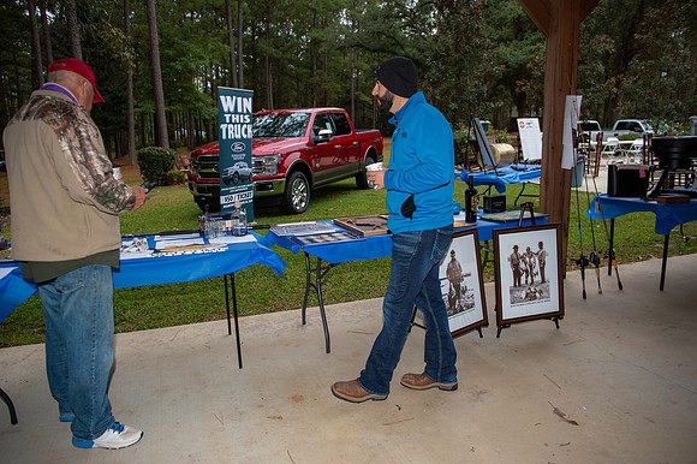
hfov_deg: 67.4
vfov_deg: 47.9
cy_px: 232
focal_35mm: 27
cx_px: 348
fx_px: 522
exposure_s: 1/100
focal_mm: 27
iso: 400
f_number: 3.5
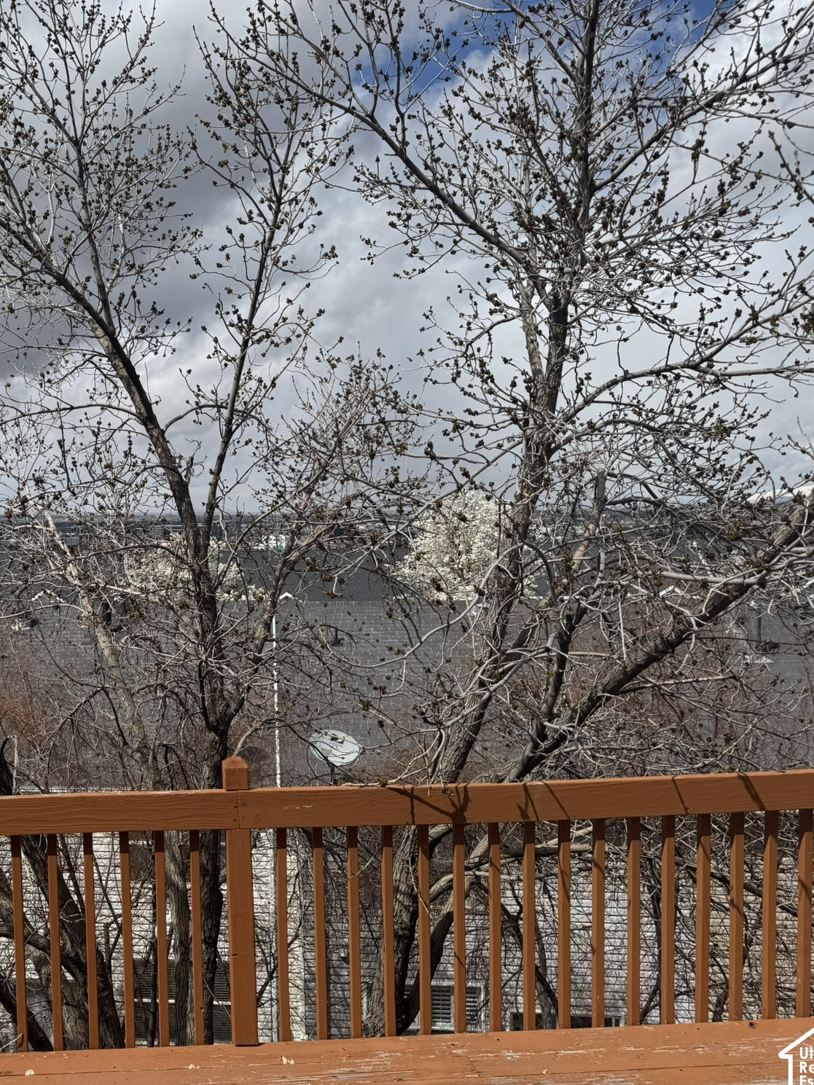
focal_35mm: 33
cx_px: 129
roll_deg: +1.4
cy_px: 555
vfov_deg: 55.3
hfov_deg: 40.6
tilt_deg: -2.1
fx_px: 1035
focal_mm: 6.76
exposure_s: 1/7937
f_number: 1.78
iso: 80
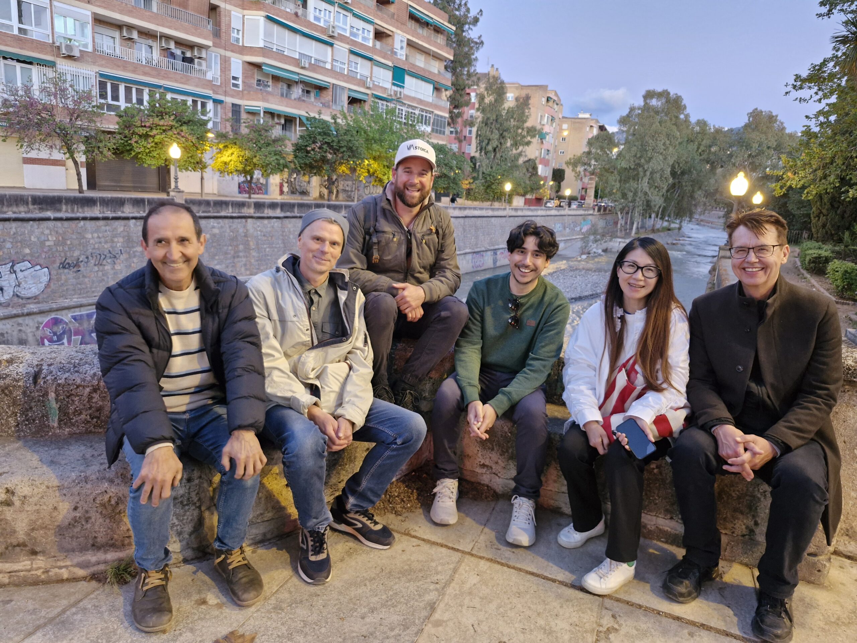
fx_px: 569
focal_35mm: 23
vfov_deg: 58.9
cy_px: 322
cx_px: 428
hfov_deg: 73.9
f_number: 1.8
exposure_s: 1/33
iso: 640
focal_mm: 5.54
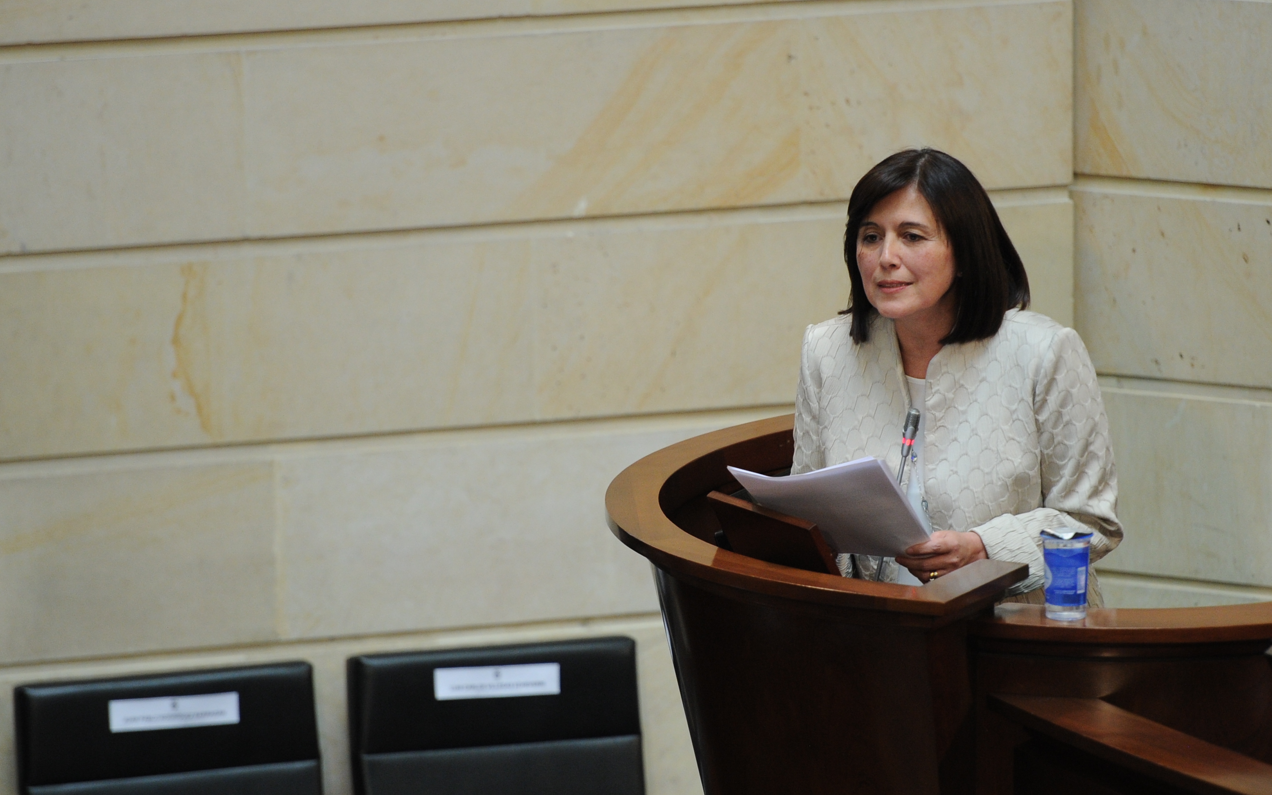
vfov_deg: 4.3
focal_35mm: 306
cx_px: 734
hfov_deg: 6.9
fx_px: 10608
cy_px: 425
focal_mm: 200
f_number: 2.8
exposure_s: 1/250
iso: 2000
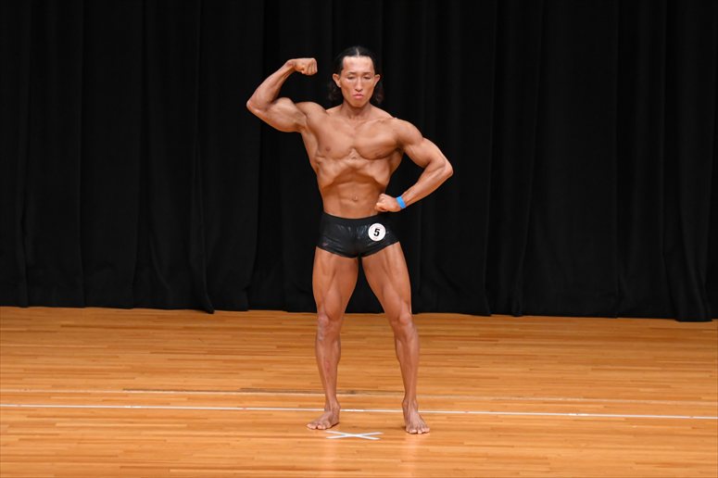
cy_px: 239
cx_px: 359
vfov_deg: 5.4
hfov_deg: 8.1
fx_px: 5083
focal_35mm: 255
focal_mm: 170
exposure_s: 1/400
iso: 3200
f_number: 5.6
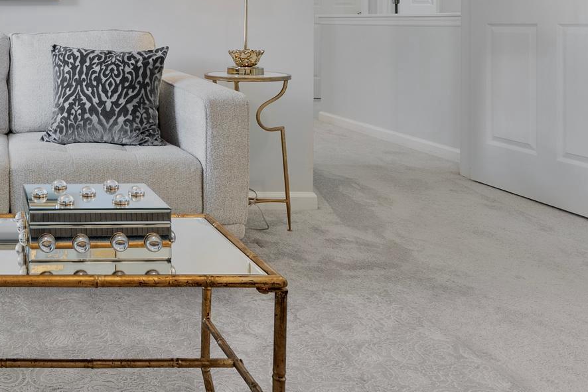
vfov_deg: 34.6
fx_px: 604
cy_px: 65
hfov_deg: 43.5
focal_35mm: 37
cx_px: -16
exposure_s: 1.3
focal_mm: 16
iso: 200
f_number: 9
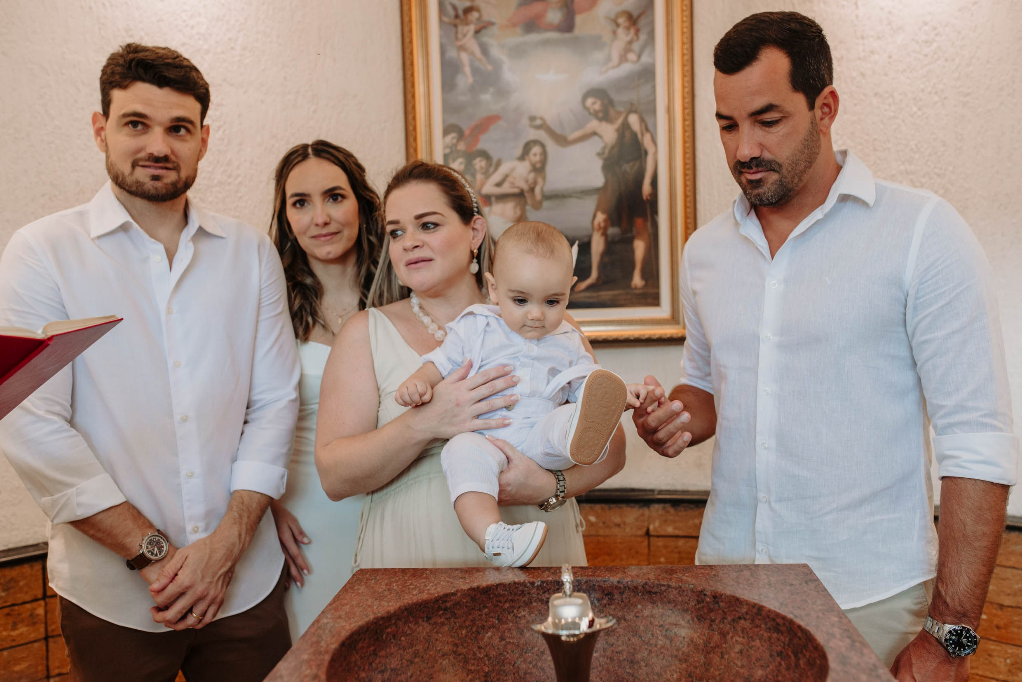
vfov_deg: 37.7
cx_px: 511
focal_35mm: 35
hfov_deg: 54.1
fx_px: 1000
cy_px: 341
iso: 560
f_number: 4
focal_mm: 35
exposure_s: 1/180
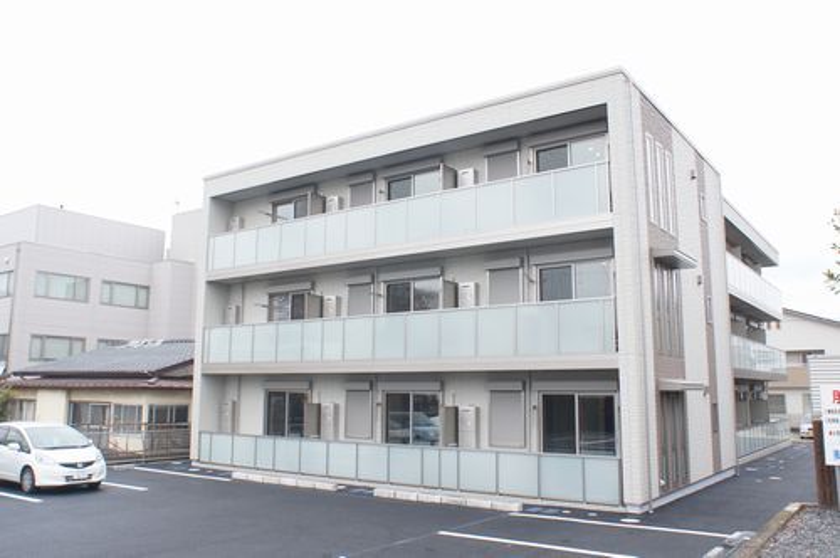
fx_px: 886
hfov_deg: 50.8
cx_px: 420
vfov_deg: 35.0
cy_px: 279
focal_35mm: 38
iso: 200
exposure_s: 1/125
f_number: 5.6
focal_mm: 16
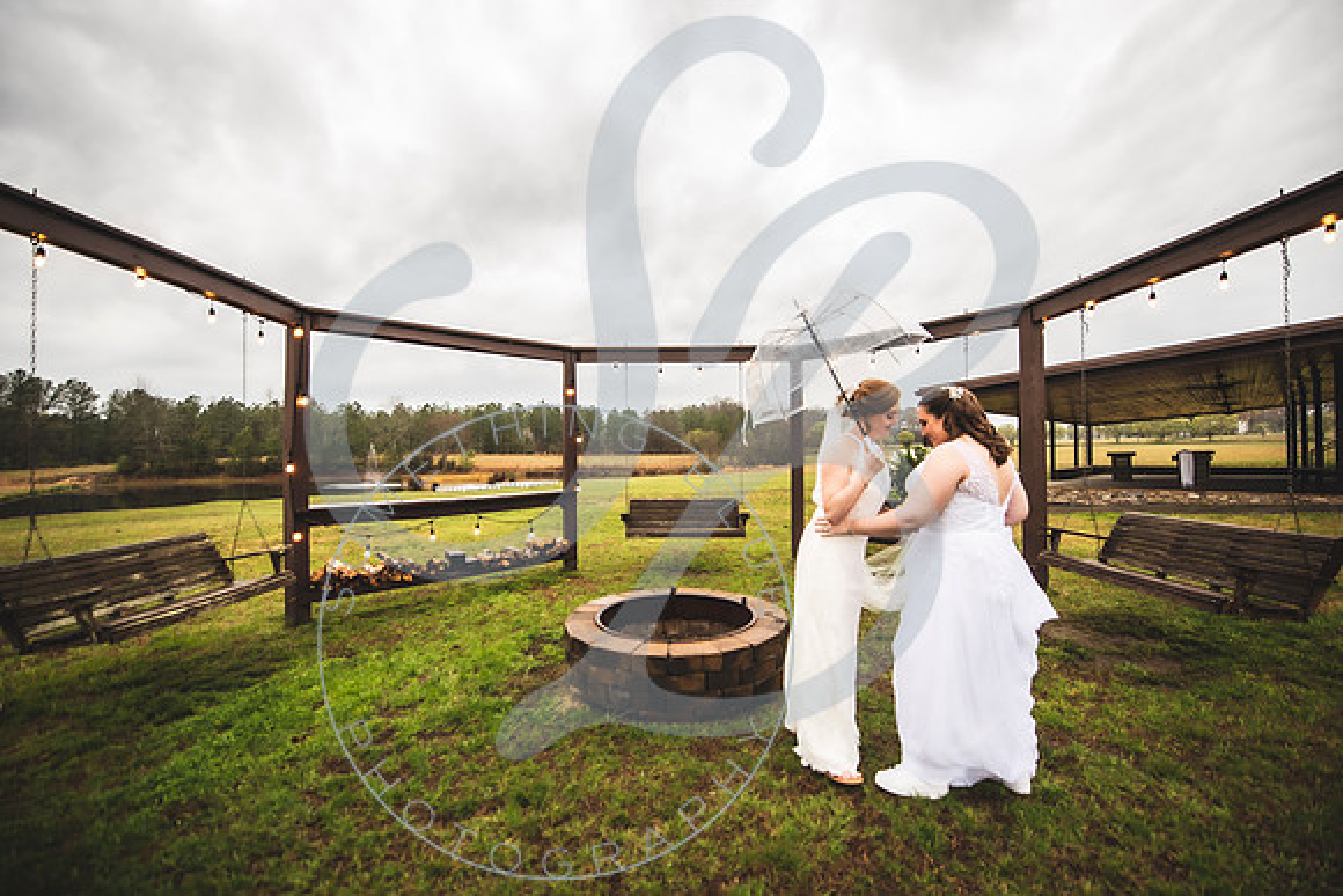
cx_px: 669
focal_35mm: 14
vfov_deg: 80.8
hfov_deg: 103.8
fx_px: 526
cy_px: 448
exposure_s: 1/250
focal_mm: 14
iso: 100
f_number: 2.8
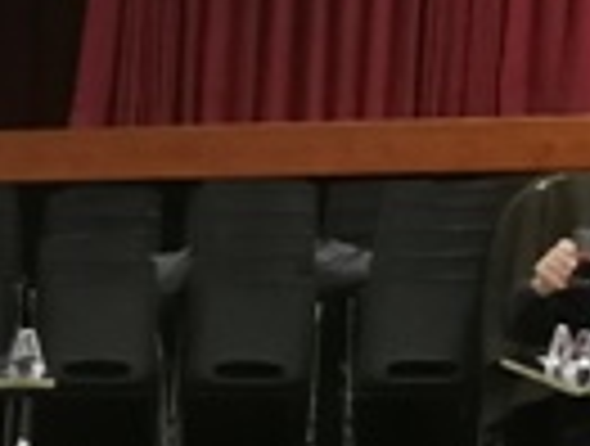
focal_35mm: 137
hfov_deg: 11.6
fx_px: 2341
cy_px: 703
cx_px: -858
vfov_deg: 10.4
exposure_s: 1/50
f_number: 2.2
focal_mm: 3.95
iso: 400
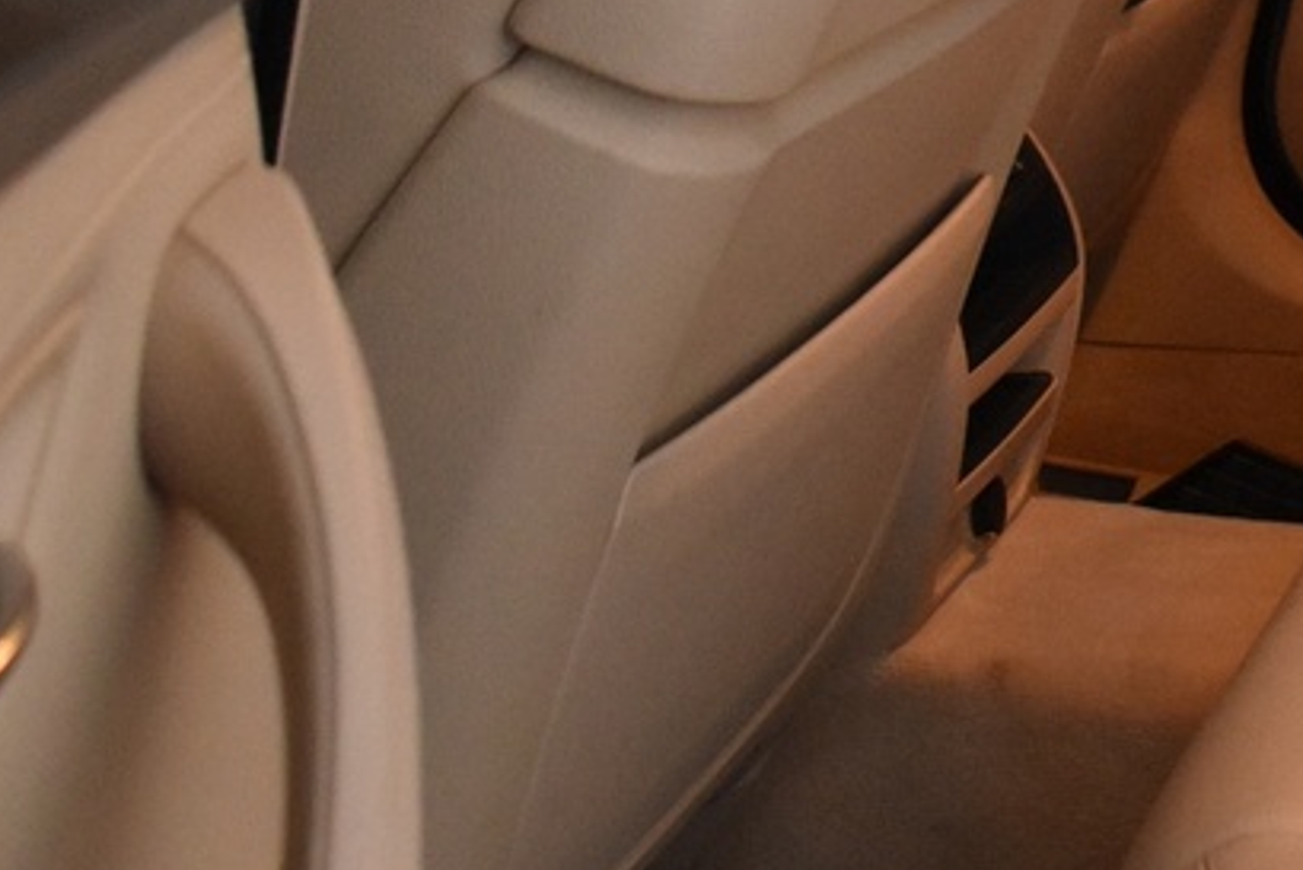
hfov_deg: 18.1
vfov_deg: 12.7
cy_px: 22
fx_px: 3874
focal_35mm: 107
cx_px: 1590
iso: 2500
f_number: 3.5
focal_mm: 18
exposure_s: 1/60
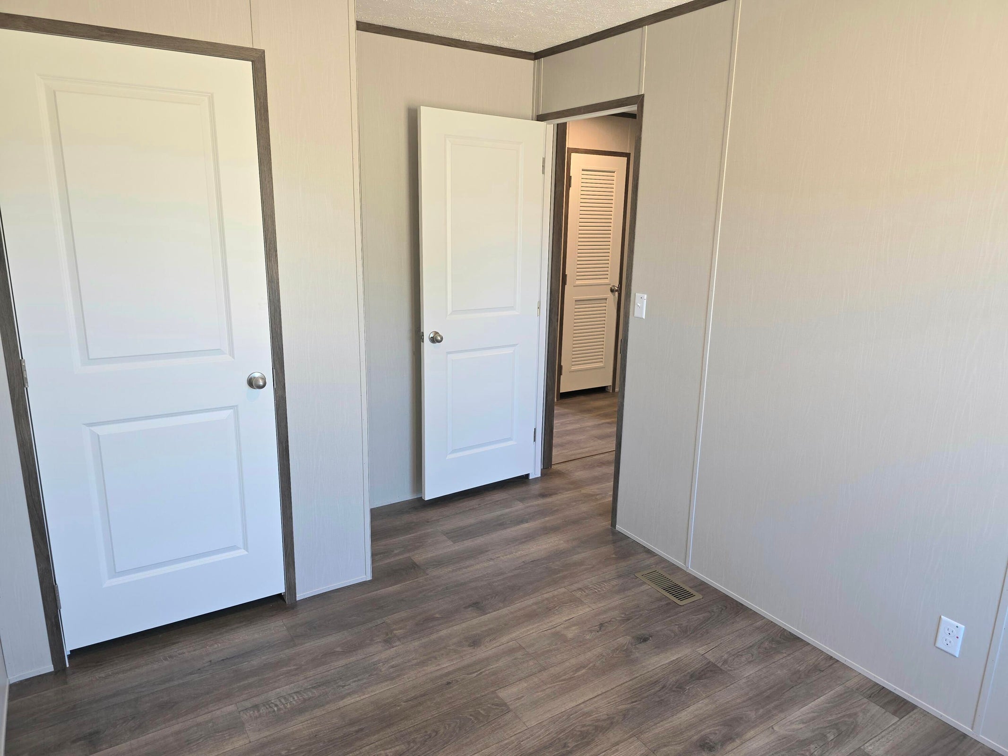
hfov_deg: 73.9
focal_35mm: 23
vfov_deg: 58.9
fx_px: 670
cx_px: 504
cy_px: 378
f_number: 1.7
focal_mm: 6.3
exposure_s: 1/60.2
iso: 64
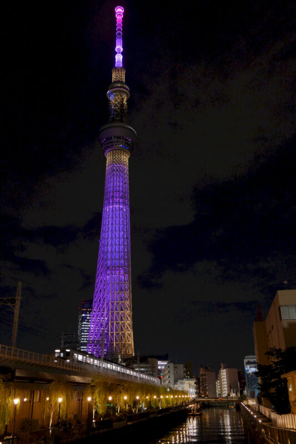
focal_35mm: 32
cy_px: 222
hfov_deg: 41.1
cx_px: 148
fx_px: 395
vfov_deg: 58.7
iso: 640
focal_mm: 21.4
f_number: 3.6
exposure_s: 1/15
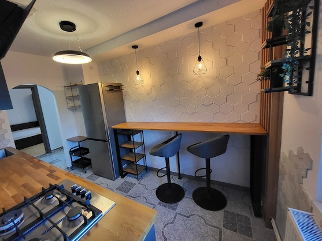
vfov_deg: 85.7
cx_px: 150
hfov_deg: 101.9
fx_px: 130
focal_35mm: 14
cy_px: 116
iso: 160
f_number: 2.2
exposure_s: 1/50
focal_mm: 1.74
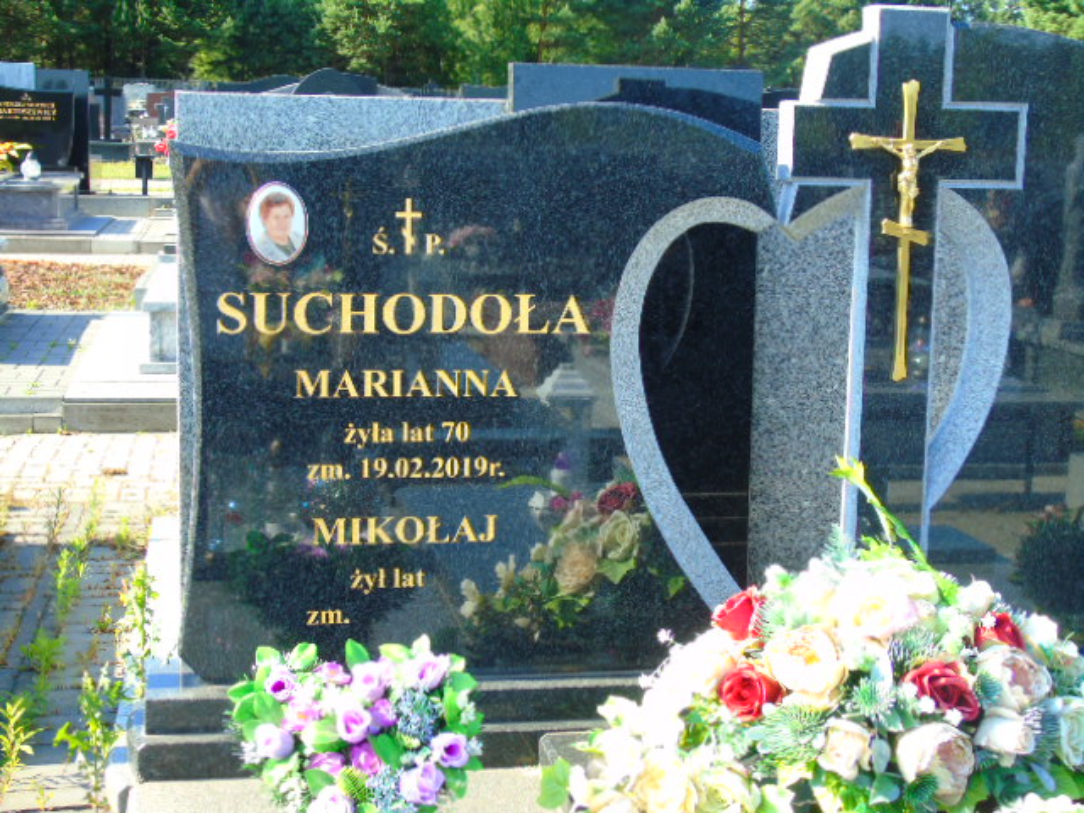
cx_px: 542
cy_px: 406
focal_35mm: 54
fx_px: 1691
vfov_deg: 27.0
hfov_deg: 35.5
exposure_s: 1/100
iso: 80
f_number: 4.3
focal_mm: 9.6
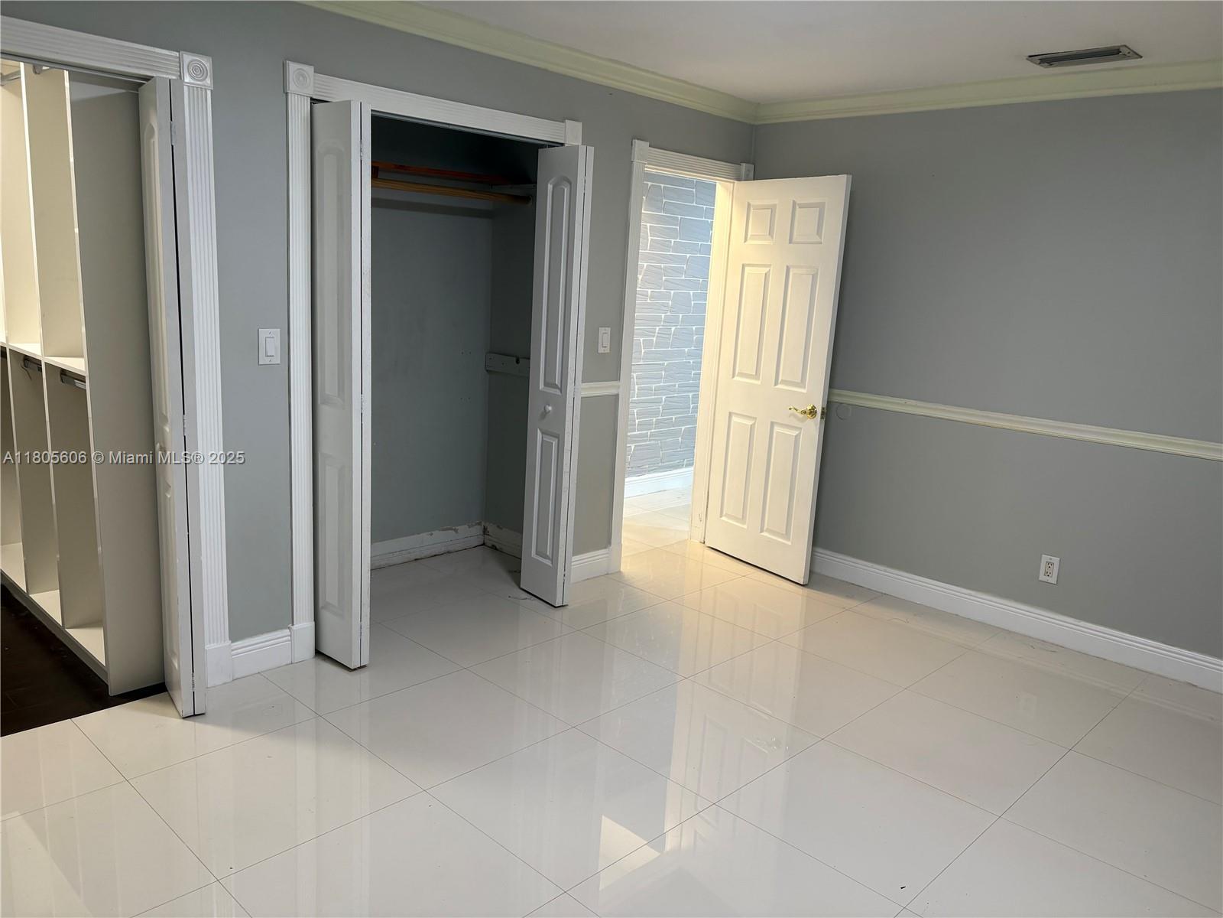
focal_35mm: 26
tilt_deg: -11.7
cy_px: 459
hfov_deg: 67.3
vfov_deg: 53.1
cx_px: 612
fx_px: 919
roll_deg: -3.0
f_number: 1.6
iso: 100
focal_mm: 5.96
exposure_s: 1/60
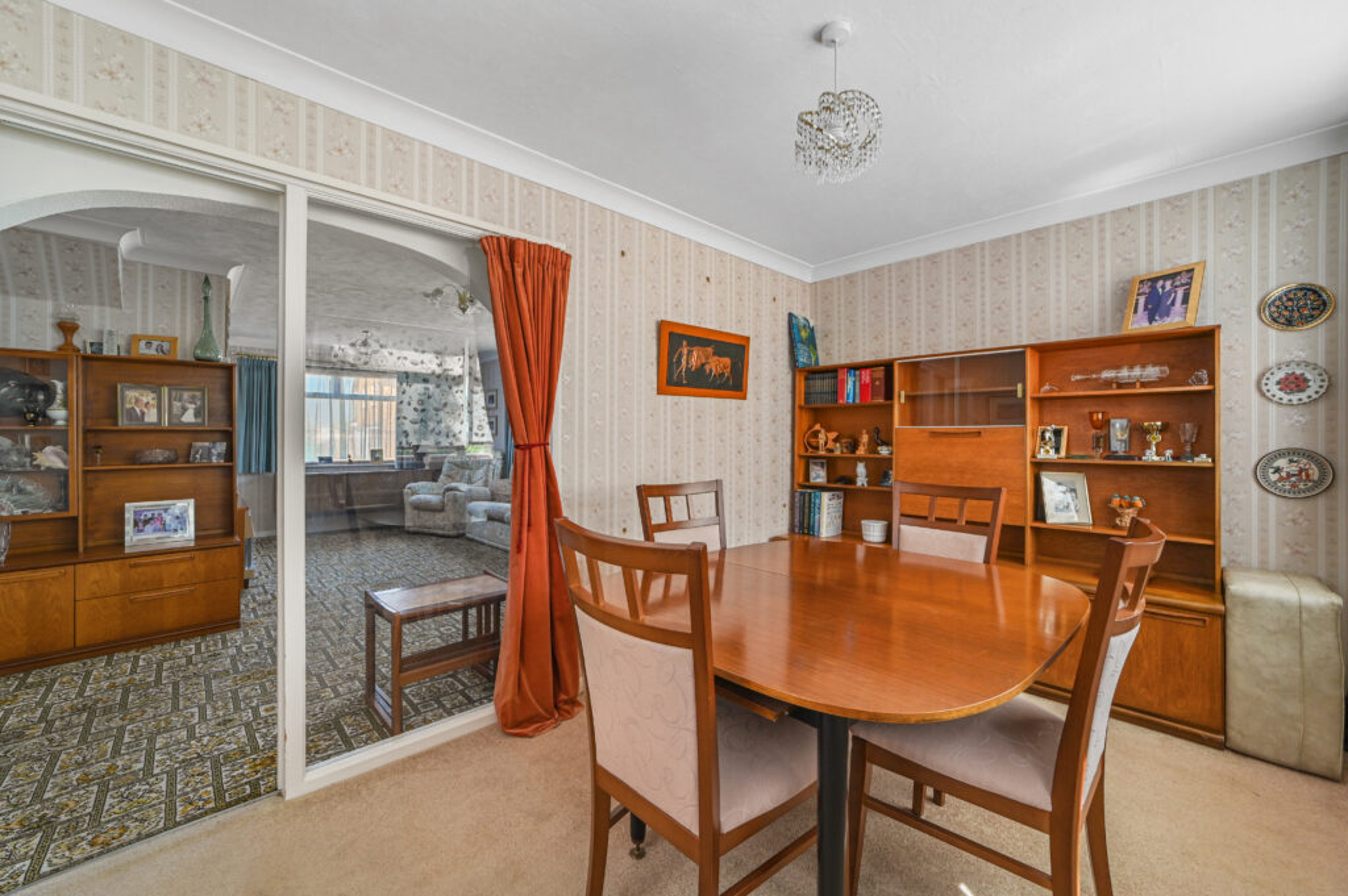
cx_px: 674
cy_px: 448
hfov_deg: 104.3
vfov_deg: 81.1
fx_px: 524
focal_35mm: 14
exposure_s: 1/5
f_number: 8
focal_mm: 14
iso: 400
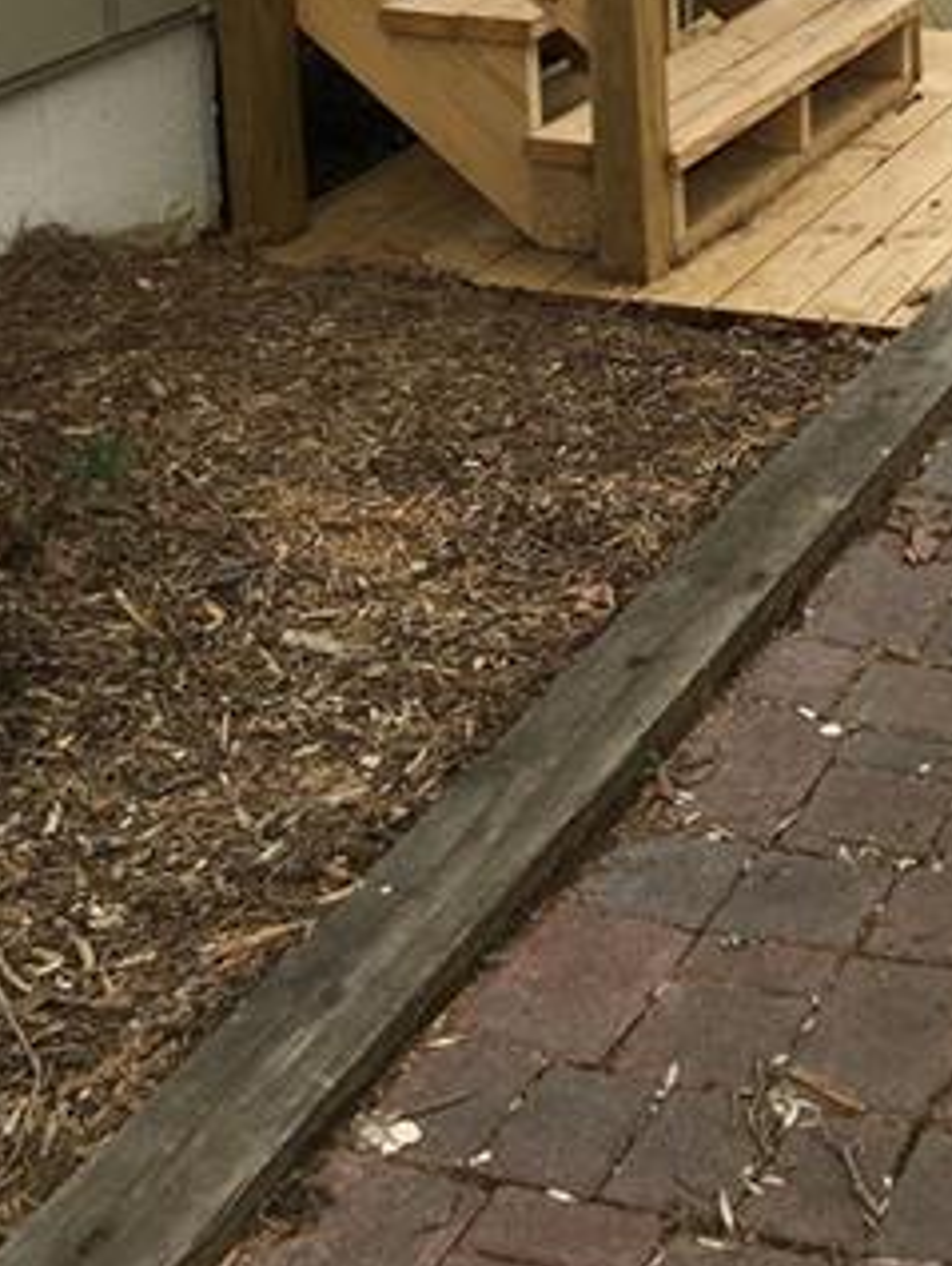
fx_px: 2563
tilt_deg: -10.9
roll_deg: -0.4
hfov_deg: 19.9
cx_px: 1115
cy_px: -223
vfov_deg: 25.2
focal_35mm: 70
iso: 25
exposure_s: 1/657
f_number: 2.2
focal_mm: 4.15
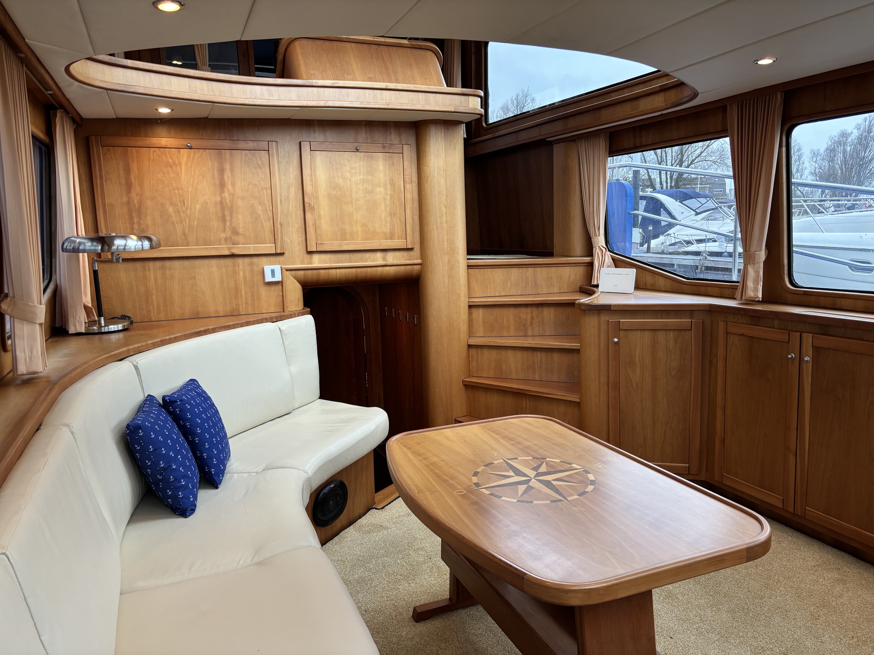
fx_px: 656
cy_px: 328
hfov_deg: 67.3
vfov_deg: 53.1
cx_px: 437
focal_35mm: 26
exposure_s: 1/79
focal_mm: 5.96
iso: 125
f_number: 1.6
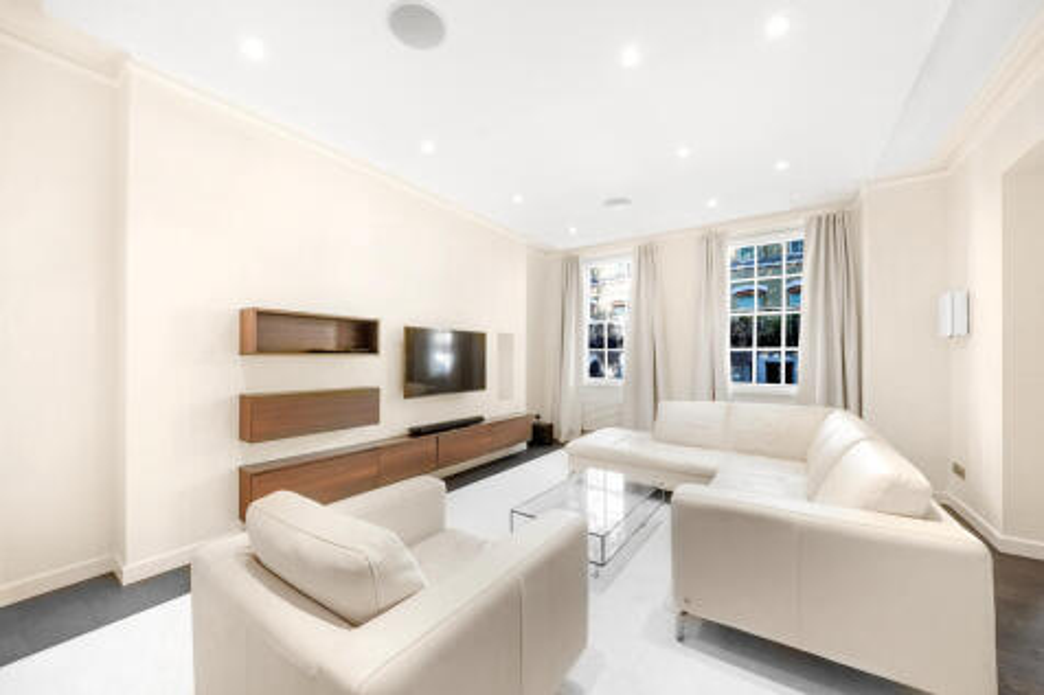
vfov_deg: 85.4
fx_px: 377
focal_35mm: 13
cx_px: 522
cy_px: 348
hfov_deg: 108.3
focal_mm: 13
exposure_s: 1/100
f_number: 11
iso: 160
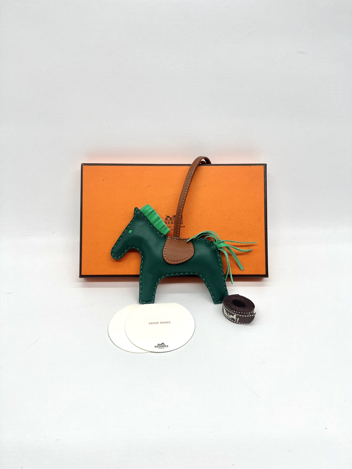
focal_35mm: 26
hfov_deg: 53.1
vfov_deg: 67.3
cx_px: 176
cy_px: 234
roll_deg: +0.7
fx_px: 353
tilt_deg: -29.1
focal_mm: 5.7
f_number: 1.5
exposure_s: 1/230
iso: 40
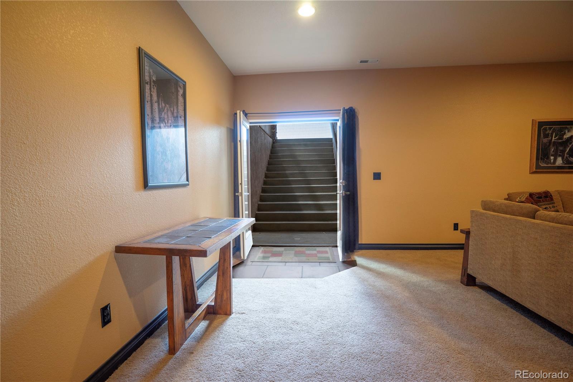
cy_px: 191
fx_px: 255
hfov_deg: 96.7
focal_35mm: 16
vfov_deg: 73.7
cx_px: 286
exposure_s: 1/8
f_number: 7.1
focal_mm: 16
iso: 400
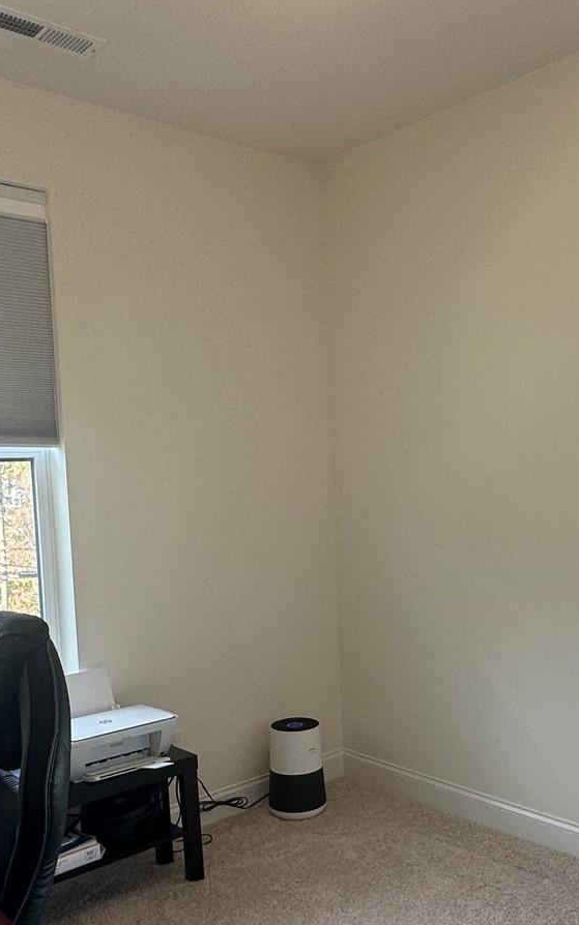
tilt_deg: -5.6
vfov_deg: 56.4
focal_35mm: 34
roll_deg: +1.3
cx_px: 369
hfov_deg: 37.0
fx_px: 858
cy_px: 536
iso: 100
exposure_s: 1/120
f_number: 2.2
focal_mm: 2.22
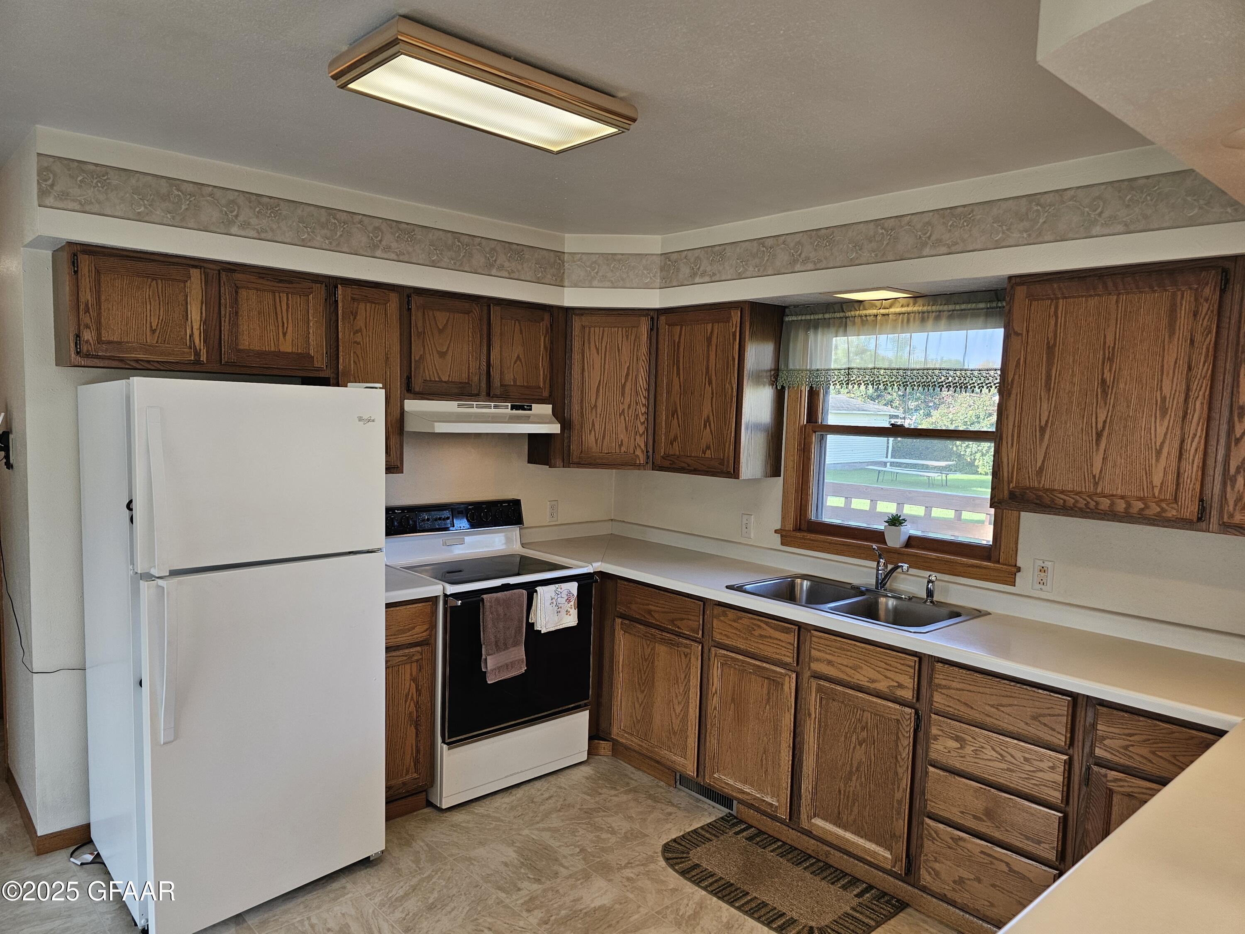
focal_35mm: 23
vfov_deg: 58.9
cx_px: 622
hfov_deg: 73.9
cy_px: 467
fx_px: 827
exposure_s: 1/120
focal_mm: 6.3
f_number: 1.7
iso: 100
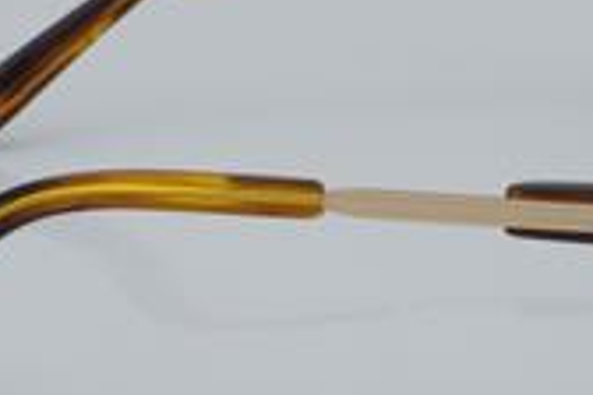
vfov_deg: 7.7
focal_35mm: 178
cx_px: 438
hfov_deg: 11.5
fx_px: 2932
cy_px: 201
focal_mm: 50
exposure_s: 1/4
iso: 100
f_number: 32
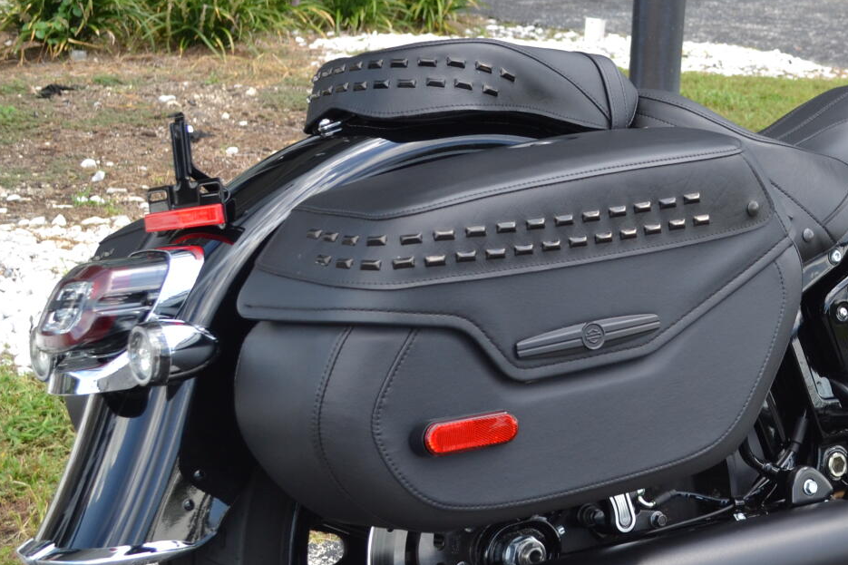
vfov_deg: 17.7
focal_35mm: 77
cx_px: 793
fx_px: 1813
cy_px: 244
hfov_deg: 25.4
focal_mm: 24
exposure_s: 1/125
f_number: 5.6
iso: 160
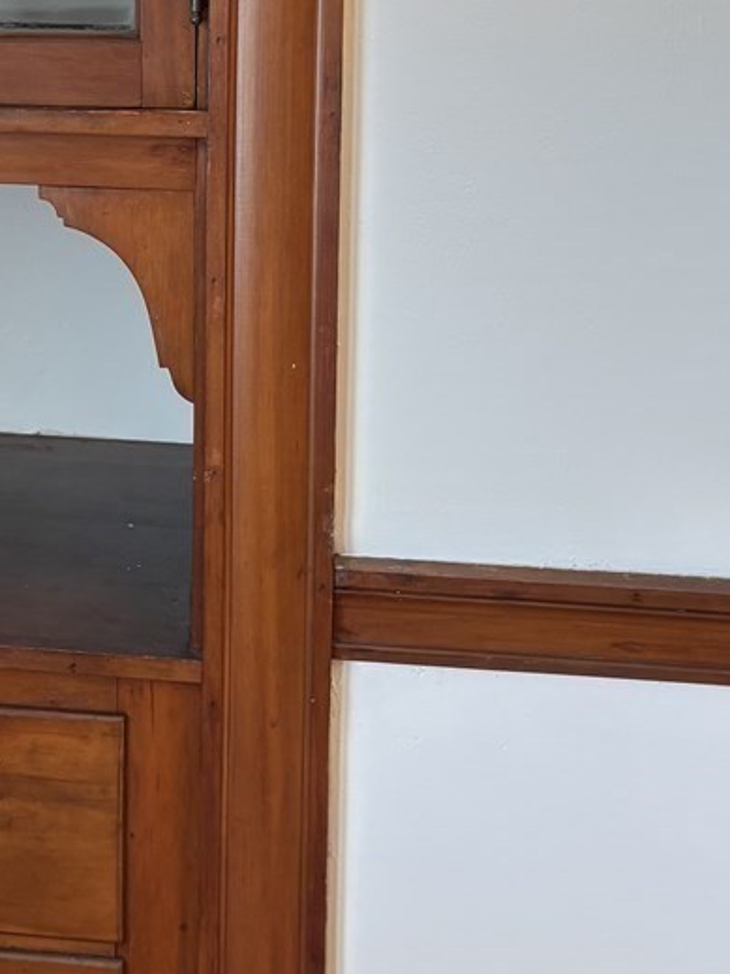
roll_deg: -1.0
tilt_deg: -8.3
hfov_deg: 18.1
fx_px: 2166
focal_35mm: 77
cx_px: -152
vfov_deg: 24.4
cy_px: 47
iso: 100
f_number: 1.6
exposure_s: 1/120
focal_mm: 5.96
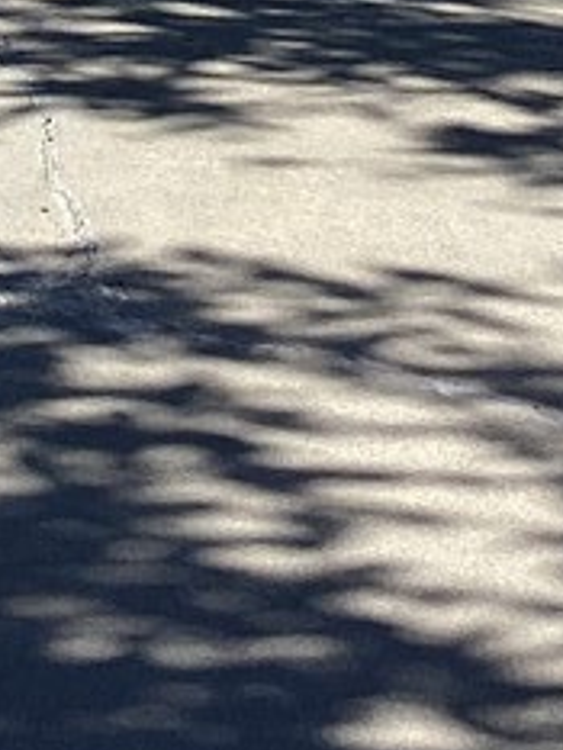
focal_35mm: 136
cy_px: -567
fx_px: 2947
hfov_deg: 10.7
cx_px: -90
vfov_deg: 13.2
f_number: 2.4
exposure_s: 1/1235
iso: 25
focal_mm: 3.3
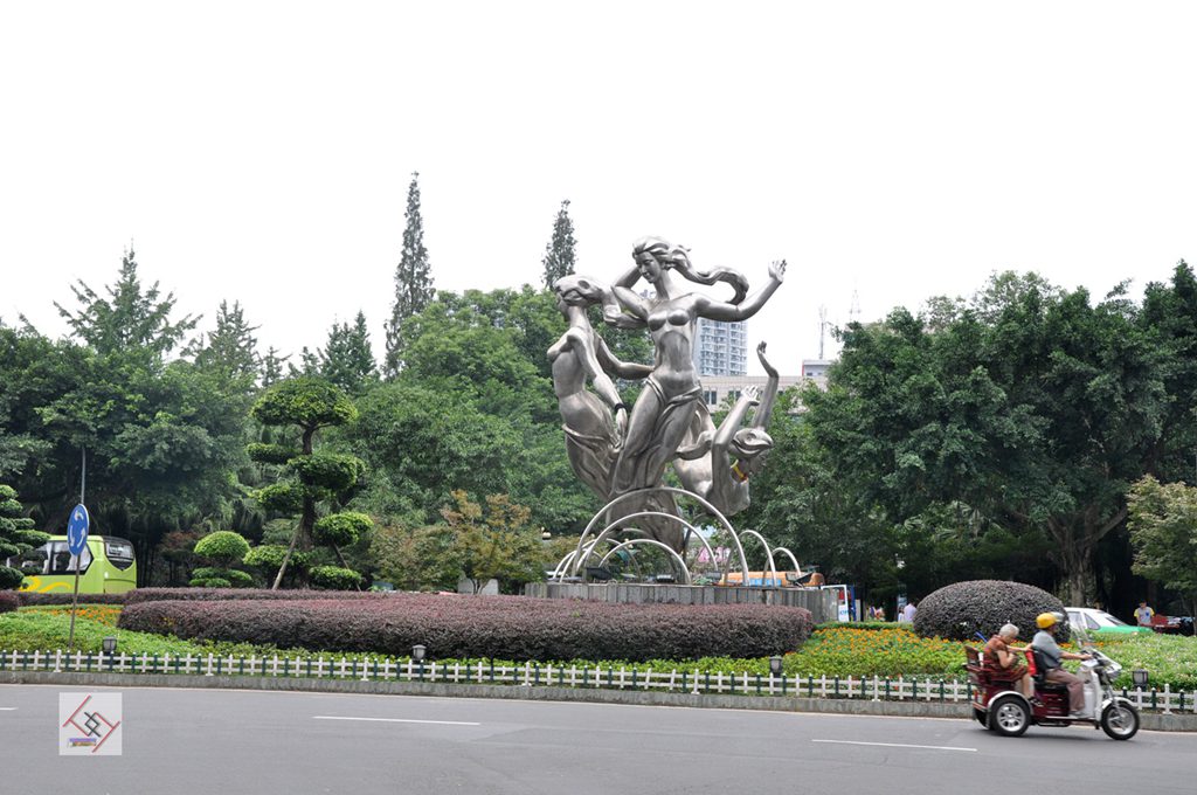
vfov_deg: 26.4
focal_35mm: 51
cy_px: 398
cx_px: 598
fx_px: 1694
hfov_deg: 38.9
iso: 200
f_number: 8
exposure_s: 1/100
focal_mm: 34
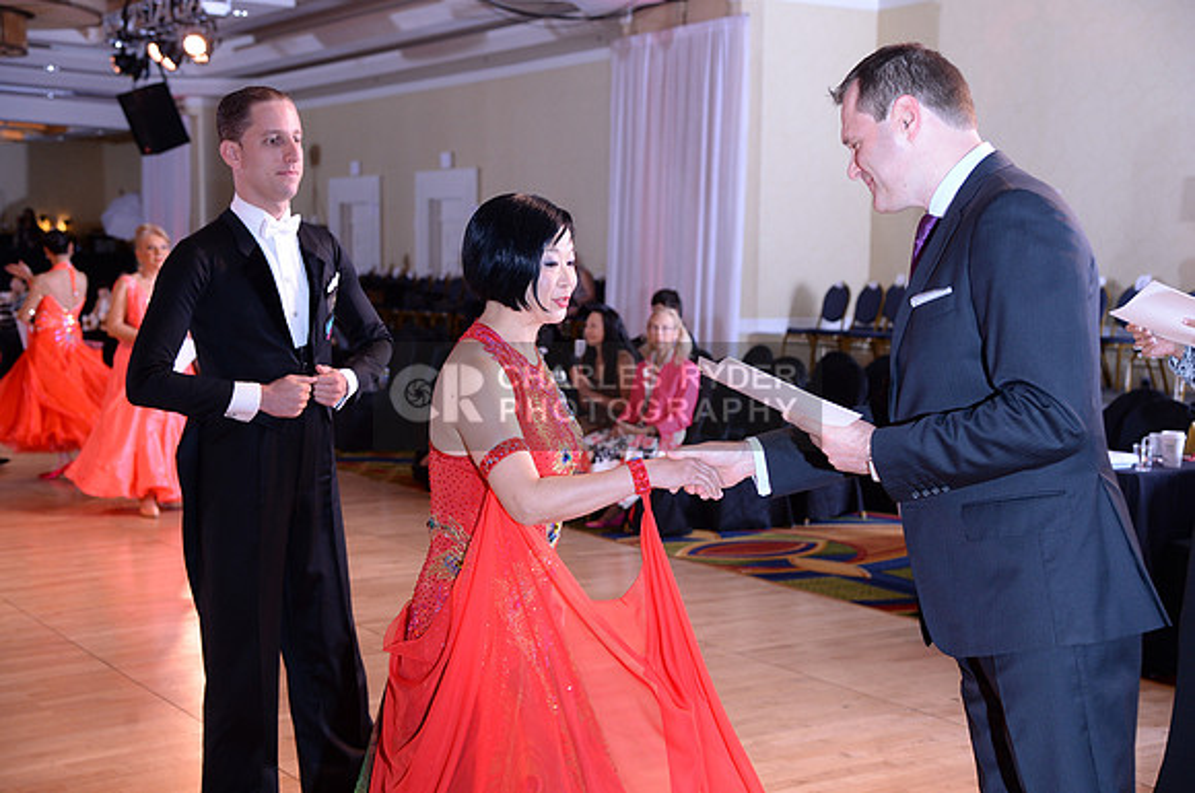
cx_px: 598
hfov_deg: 39.6
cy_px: 396
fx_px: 1657
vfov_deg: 26.9
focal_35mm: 50
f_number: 4.5
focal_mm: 50
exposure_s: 1/250
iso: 1250
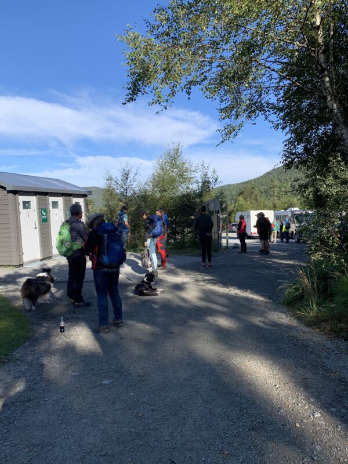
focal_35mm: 26
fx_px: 349
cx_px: 174
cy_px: 232
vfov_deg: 67.3
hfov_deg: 53.1
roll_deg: +1.5
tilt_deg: -4.4
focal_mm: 4.25
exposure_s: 1/1513
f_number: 1.8
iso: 25
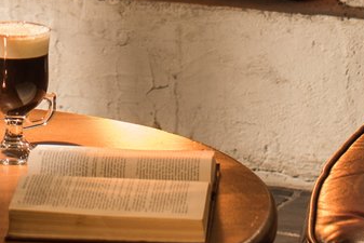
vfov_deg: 6.1
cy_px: -399
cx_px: -86
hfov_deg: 9.5
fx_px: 2154
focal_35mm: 213
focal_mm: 35
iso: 400
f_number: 4
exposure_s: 1/10
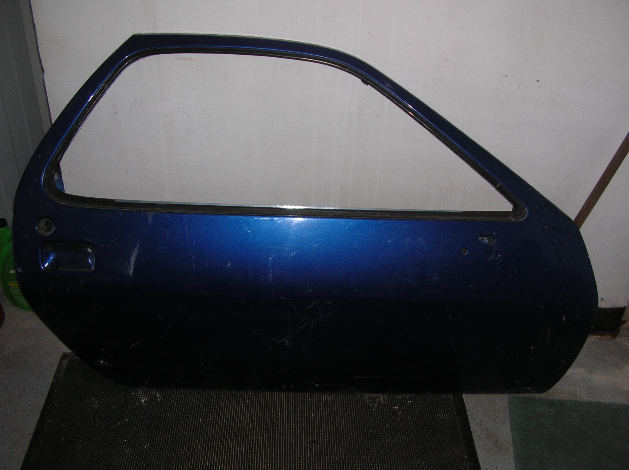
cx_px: 314
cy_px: 235
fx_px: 635
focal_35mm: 35
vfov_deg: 40.6
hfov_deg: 52.7
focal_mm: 5.8
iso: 50
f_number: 2.8
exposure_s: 1/60.1
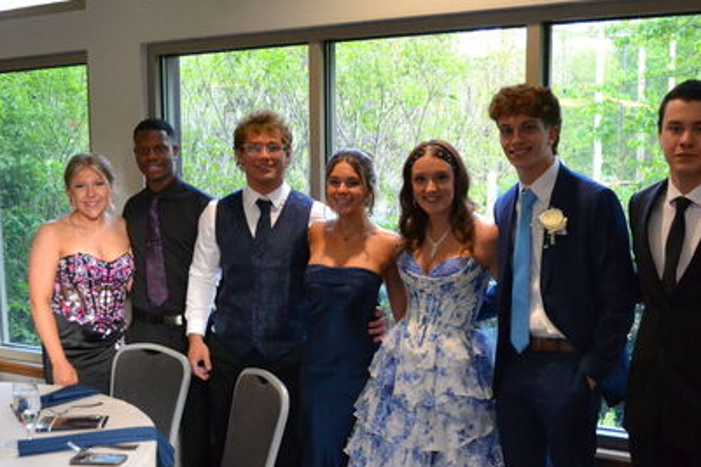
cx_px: 438
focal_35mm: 46
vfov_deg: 29.1
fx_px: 895
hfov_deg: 42.4
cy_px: 301
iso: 3200
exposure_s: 1/250
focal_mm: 20
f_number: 3.8
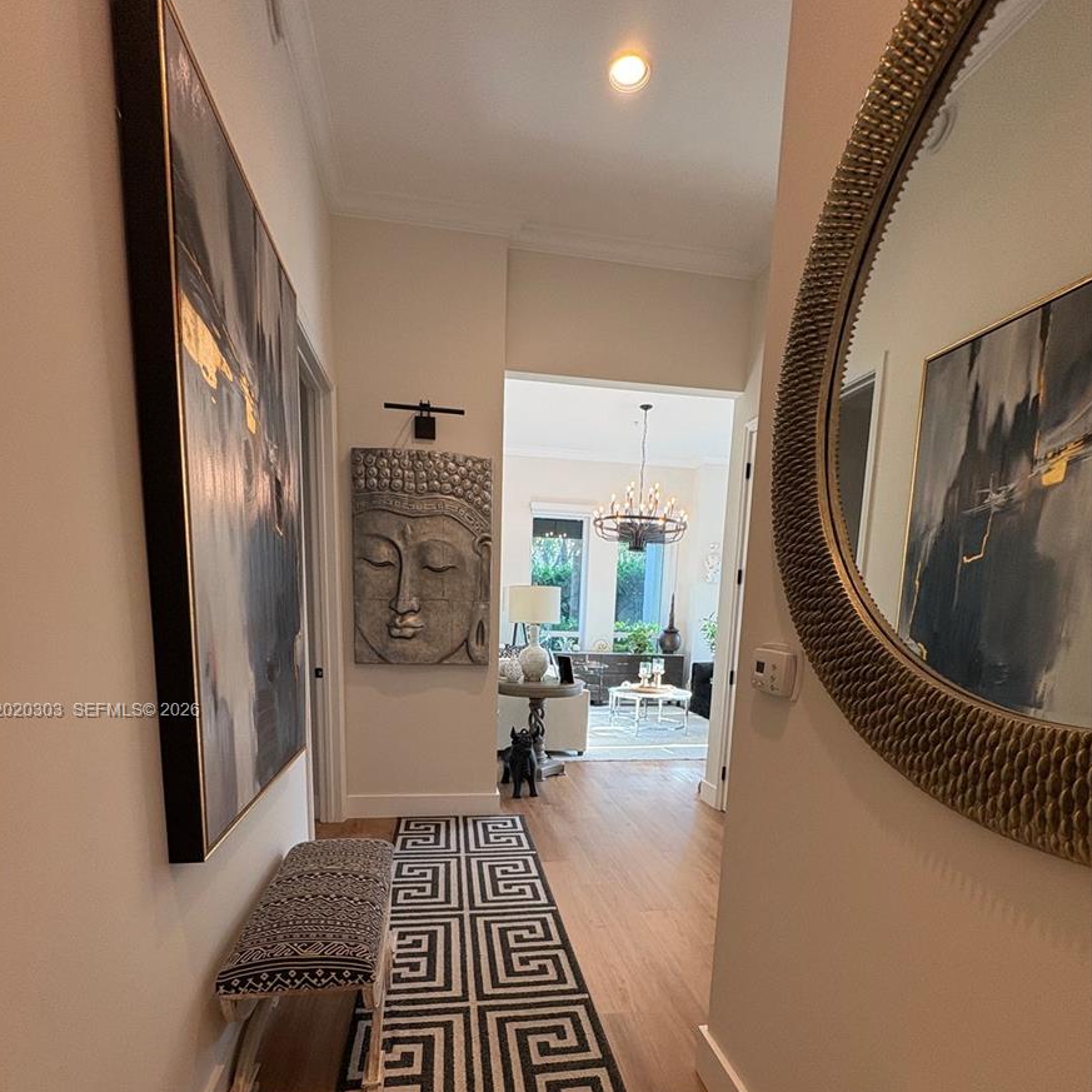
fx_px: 607
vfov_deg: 81.6
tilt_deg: -8.3
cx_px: 532
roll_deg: -1.5
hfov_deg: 84.0
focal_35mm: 17
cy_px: 712
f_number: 2.2
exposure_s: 1/120
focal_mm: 2.22
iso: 125
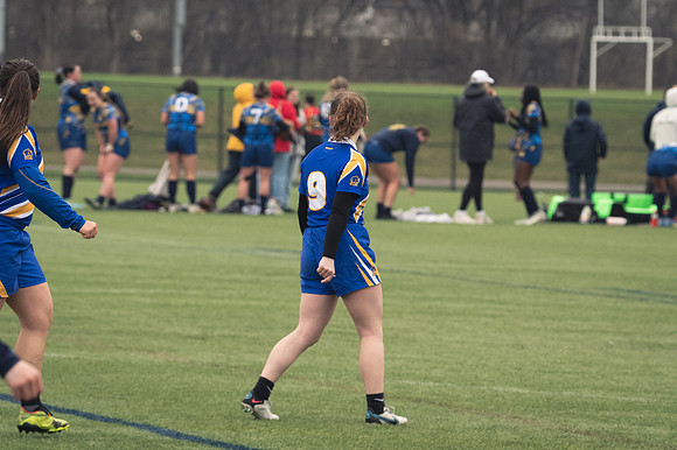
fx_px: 6766
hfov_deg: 5.7
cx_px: 338
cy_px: 225
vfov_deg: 3.8
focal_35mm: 360
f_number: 6.3
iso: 2800
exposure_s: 1/800
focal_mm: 240
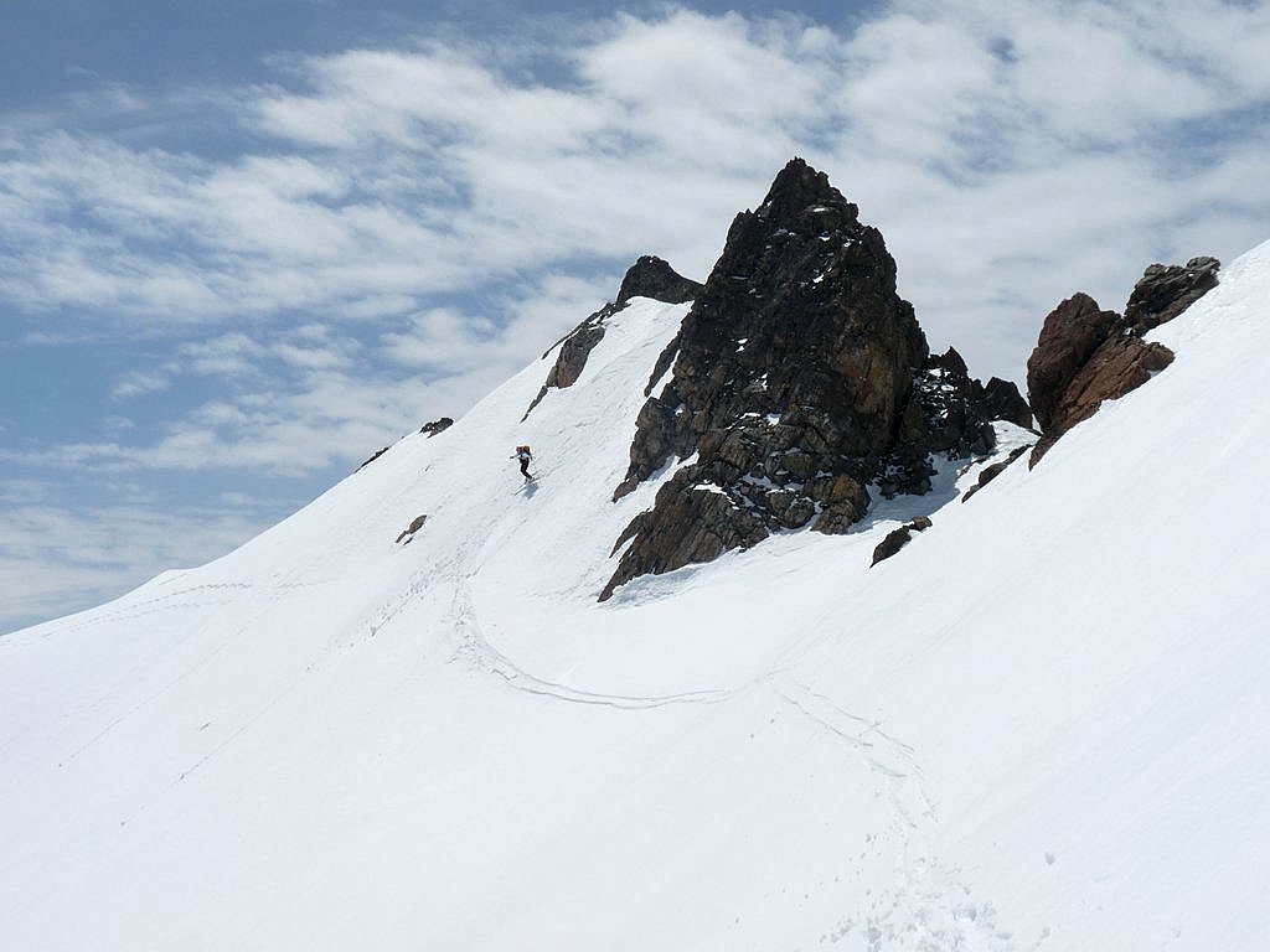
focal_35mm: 57
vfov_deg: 25.7
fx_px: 2091
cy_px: 476
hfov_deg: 33.8
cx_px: 635
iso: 100
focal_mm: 10.1
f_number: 8
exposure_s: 1/800
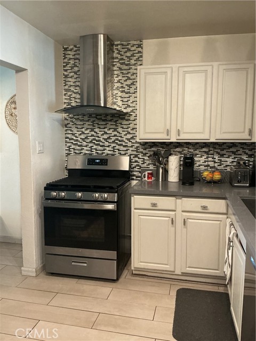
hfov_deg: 48.2
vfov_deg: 61.7
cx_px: 128
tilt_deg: -6.3
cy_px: 170
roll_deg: -0.5
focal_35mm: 29
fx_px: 286
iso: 250
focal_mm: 3
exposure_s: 1/60
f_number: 1.8
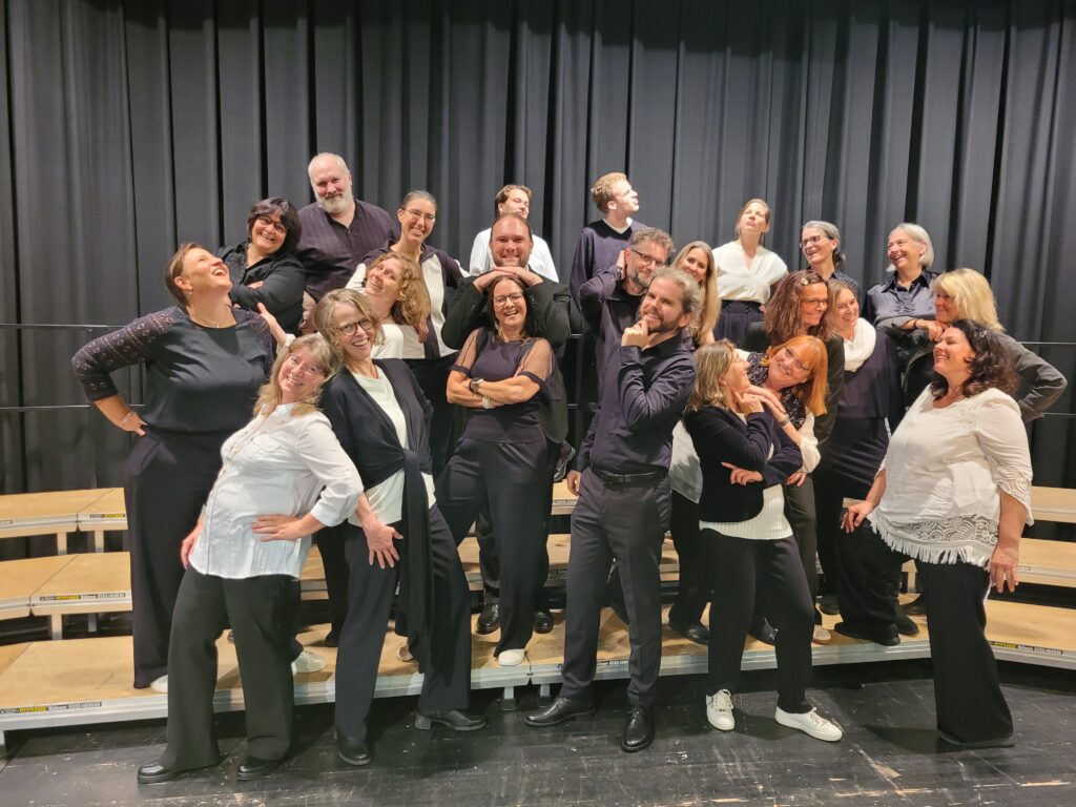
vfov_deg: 53.1
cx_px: 538
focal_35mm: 26
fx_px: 808
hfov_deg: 67.3
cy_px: 404
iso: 320
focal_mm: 5.4
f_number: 1.8
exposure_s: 1/50
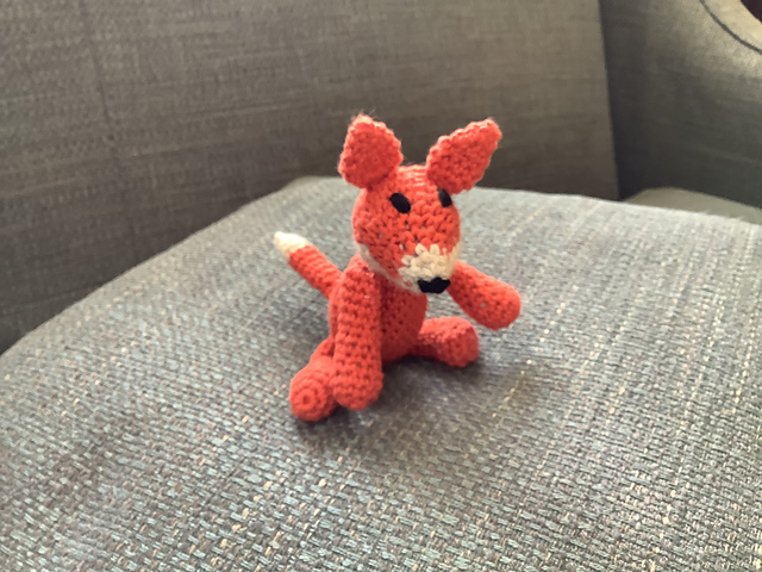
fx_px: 682
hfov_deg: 58.4
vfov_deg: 45.4
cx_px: 381
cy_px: 286
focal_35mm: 31
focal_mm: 3.3
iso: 125
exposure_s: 1/50
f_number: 2.4
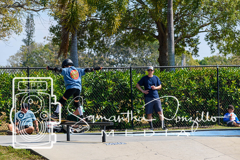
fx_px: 1250
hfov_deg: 11.0
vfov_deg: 7.3
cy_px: 80
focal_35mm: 188
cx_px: 120
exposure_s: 1/800
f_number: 7.1
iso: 200
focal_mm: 125
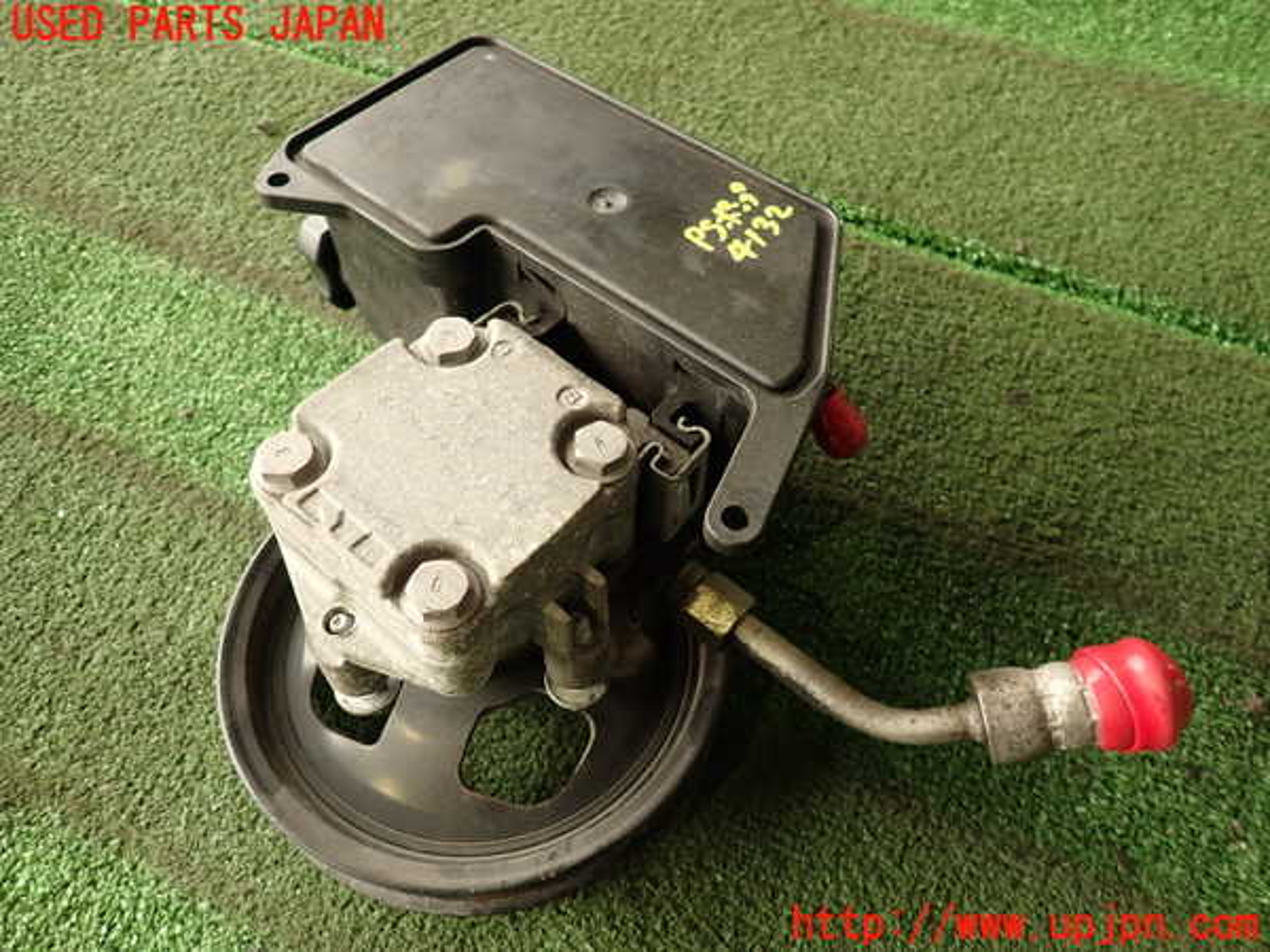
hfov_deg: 69.4
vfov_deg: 54.9
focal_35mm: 25
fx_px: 917
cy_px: 476
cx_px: 635
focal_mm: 4.5
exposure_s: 1/60
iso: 125
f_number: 2
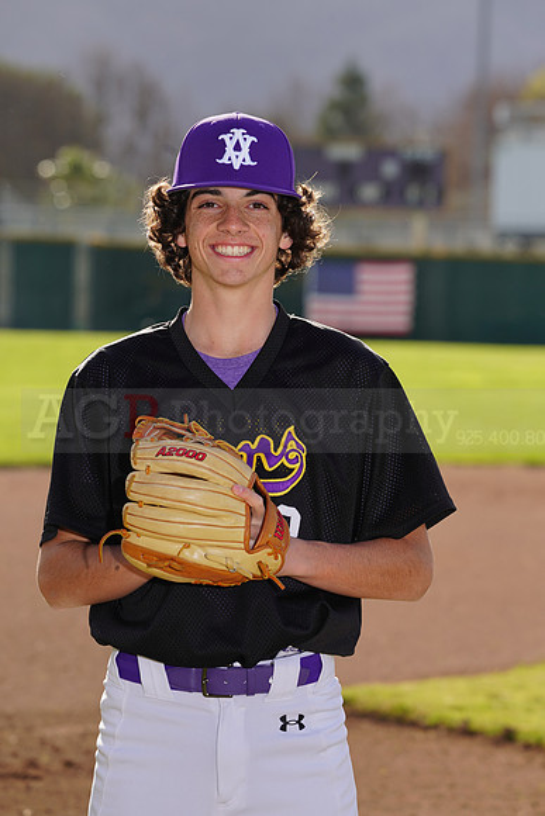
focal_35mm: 221
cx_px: 272
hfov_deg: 6.2
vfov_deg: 9.3
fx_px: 5015
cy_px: 408
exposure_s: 1/200
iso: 100
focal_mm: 221
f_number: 9
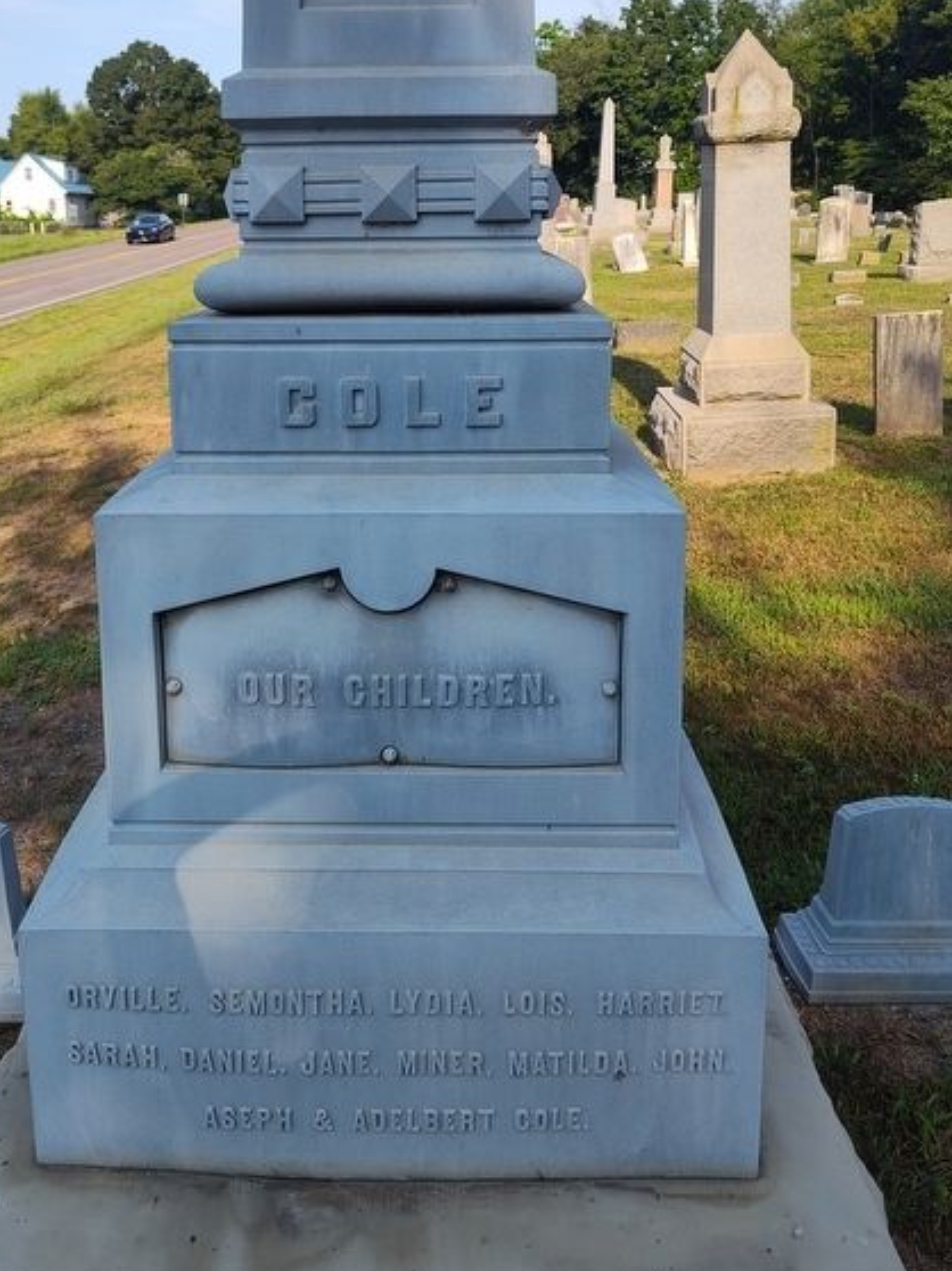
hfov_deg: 42.8
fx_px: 1211
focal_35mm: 33
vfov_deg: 54.5
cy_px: 446
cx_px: 403
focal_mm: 5.56
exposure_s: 1/954
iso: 100
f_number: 1.8
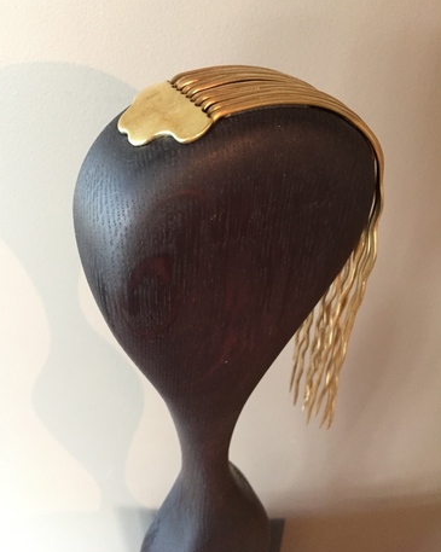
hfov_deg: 47.1
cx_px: 217
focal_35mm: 31
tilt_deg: -39.8
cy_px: 260
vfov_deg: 57.2
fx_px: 506
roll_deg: -0.4
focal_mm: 4.15
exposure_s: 1/15
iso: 250
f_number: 2.2
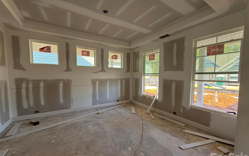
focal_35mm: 15
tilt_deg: -4.8
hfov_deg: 101.5
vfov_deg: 74.7
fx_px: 102
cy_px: 83
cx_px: 124
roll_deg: -1.9
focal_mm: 2.22
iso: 64
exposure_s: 1/107
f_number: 2.2
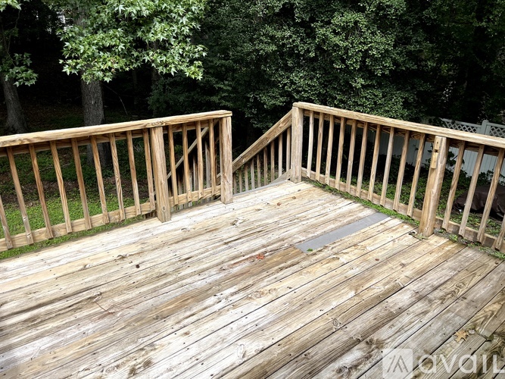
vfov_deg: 53.0
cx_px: 252
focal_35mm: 26
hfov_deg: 67.3
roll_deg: +0.3
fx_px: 379
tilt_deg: -22.3
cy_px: 190
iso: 50
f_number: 1.6
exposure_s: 1/1536
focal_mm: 5.1
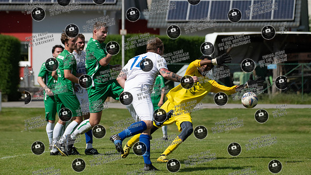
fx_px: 1778
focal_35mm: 216
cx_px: 151
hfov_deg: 10.0
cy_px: 68
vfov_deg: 5.6
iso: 800
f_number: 5.6
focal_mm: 200
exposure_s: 1/8000
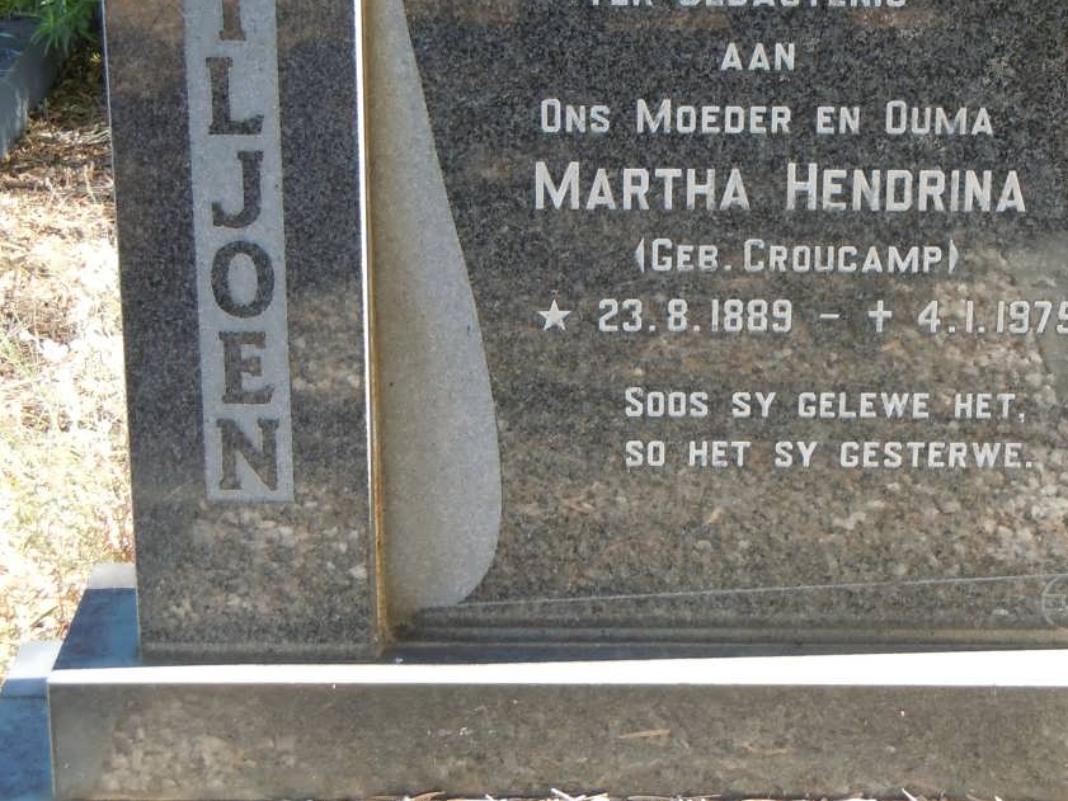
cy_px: 232
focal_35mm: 97
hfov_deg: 20.2
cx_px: 660
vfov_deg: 15.2
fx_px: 2993
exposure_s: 1/125
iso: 200
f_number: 4.1
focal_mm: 12.2
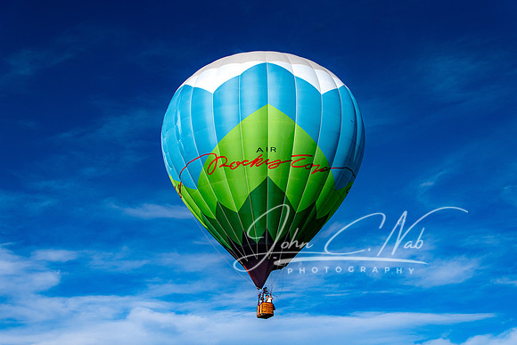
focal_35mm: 58
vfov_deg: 23.5
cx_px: 264
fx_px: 829
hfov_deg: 34.6
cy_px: 192
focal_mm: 52
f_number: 4.5
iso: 400
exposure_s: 1/6400
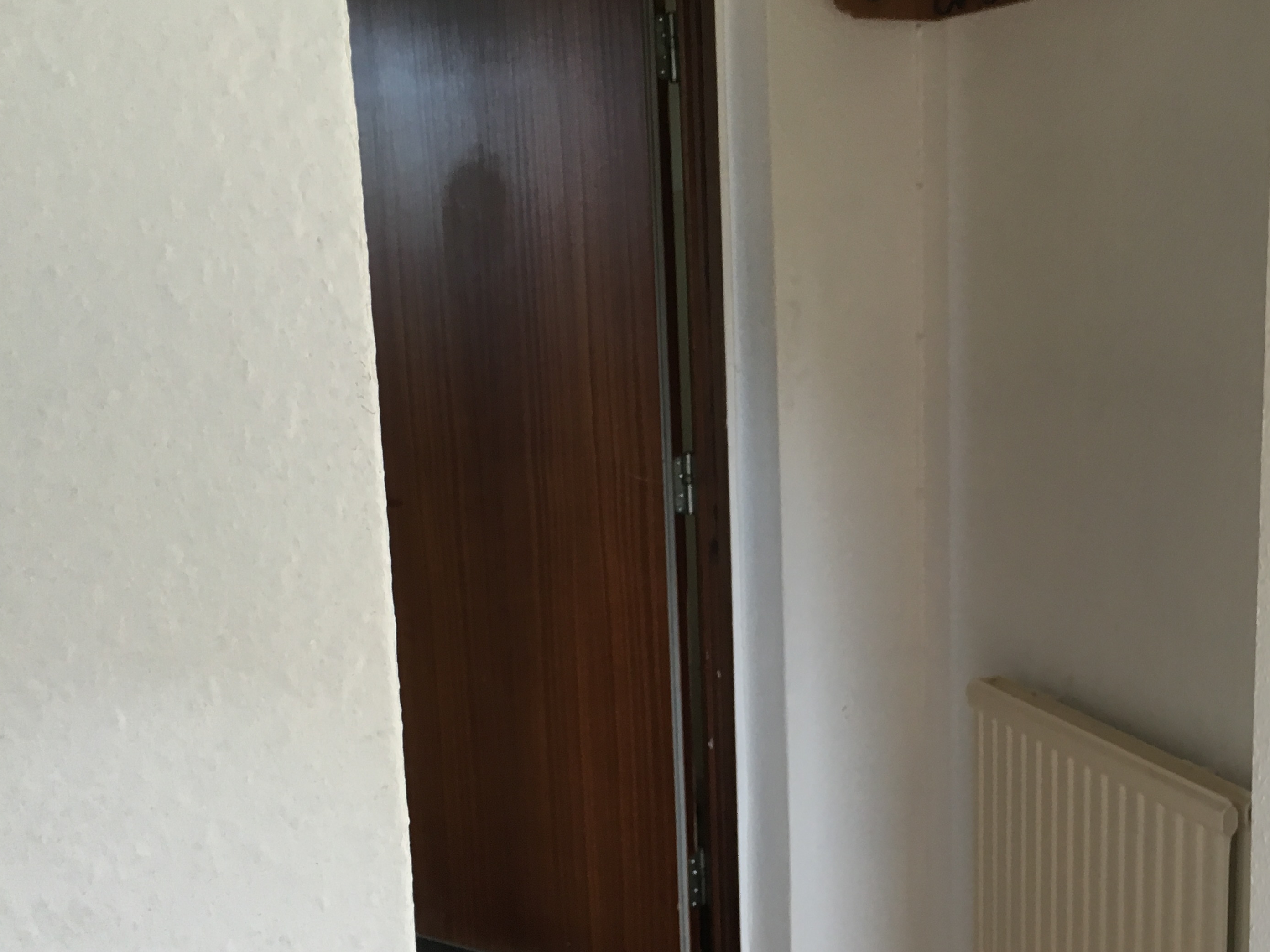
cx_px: 804
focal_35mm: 42
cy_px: 503
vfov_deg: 34.3
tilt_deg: -10.6
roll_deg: +1.1
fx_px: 1541
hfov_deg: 44.4
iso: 40
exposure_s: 1/33
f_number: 2.2
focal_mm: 4.15
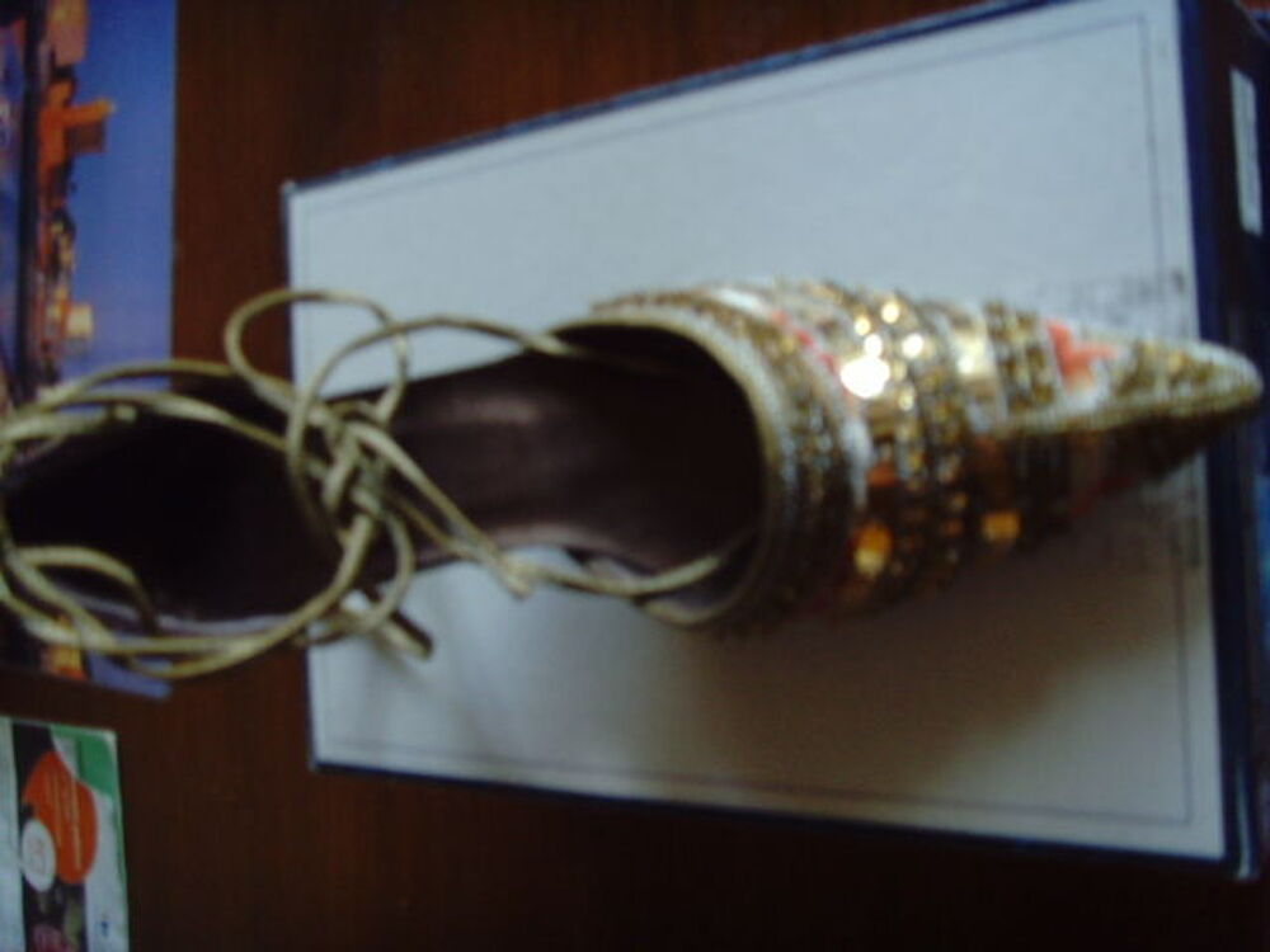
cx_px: 635
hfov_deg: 47.9
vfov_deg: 36.8
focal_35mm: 39
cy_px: 476
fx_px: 1431
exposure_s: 1/10
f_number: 3.5
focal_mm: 6.6
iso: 200
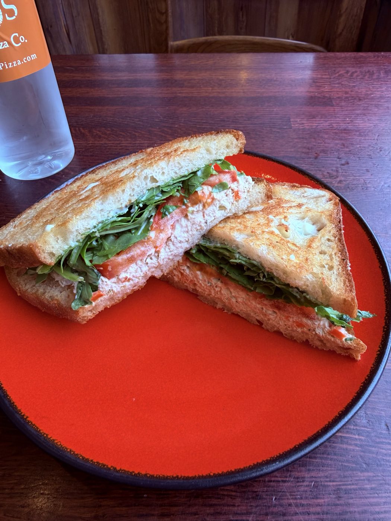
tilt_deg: -43.2
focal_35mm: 24
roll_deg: +1.9
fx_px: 361
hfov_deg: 56.8
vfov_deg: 71.6
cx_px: 196
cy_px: 260
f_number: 2.2
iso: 100
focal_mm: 2.22
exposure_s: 1/120
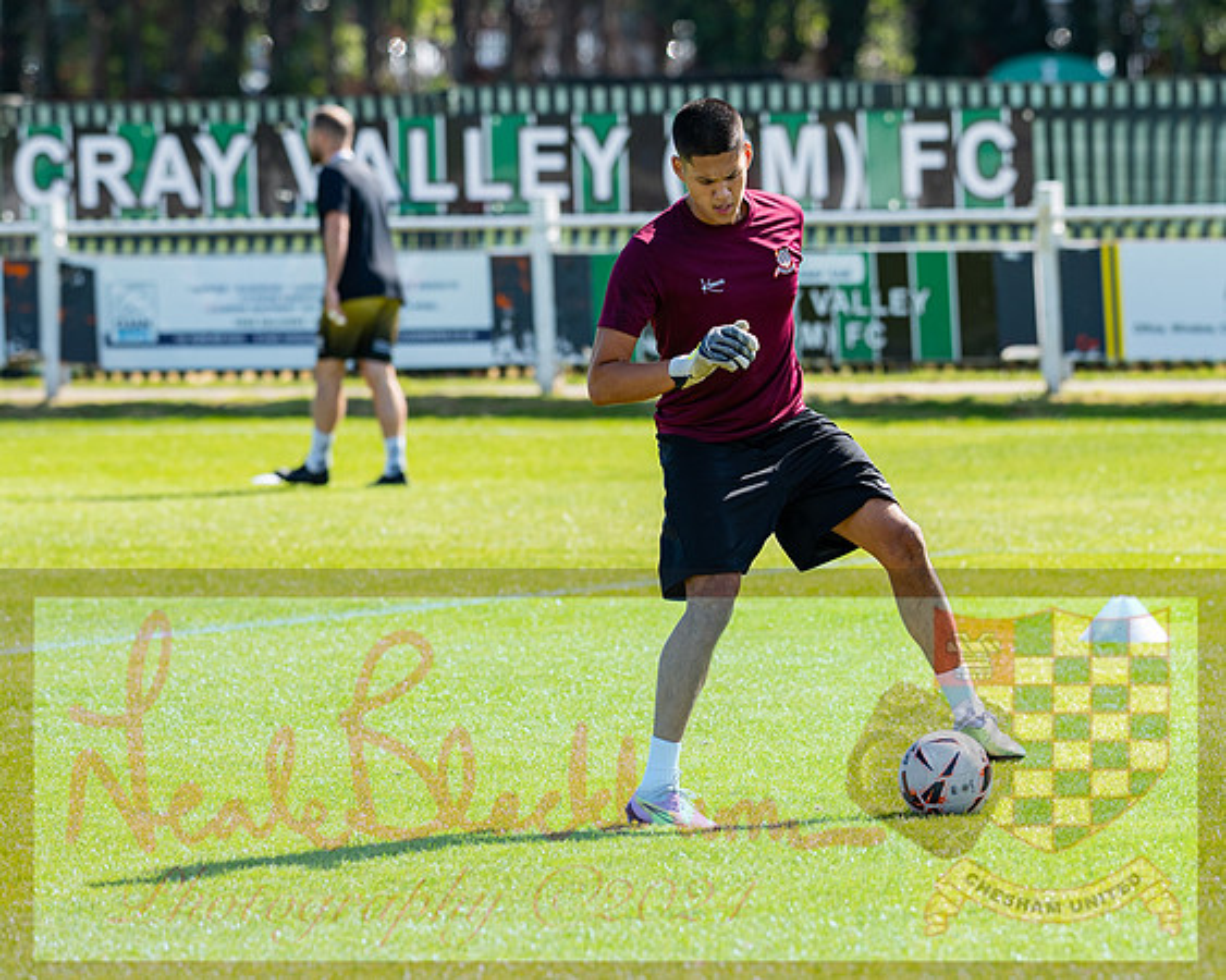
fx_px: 10068
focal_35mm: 278
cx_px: 783
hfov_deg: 7.0
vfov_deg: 5.6
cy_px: 463
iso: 80
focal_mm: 135
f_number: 2.8
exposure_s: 1/1250
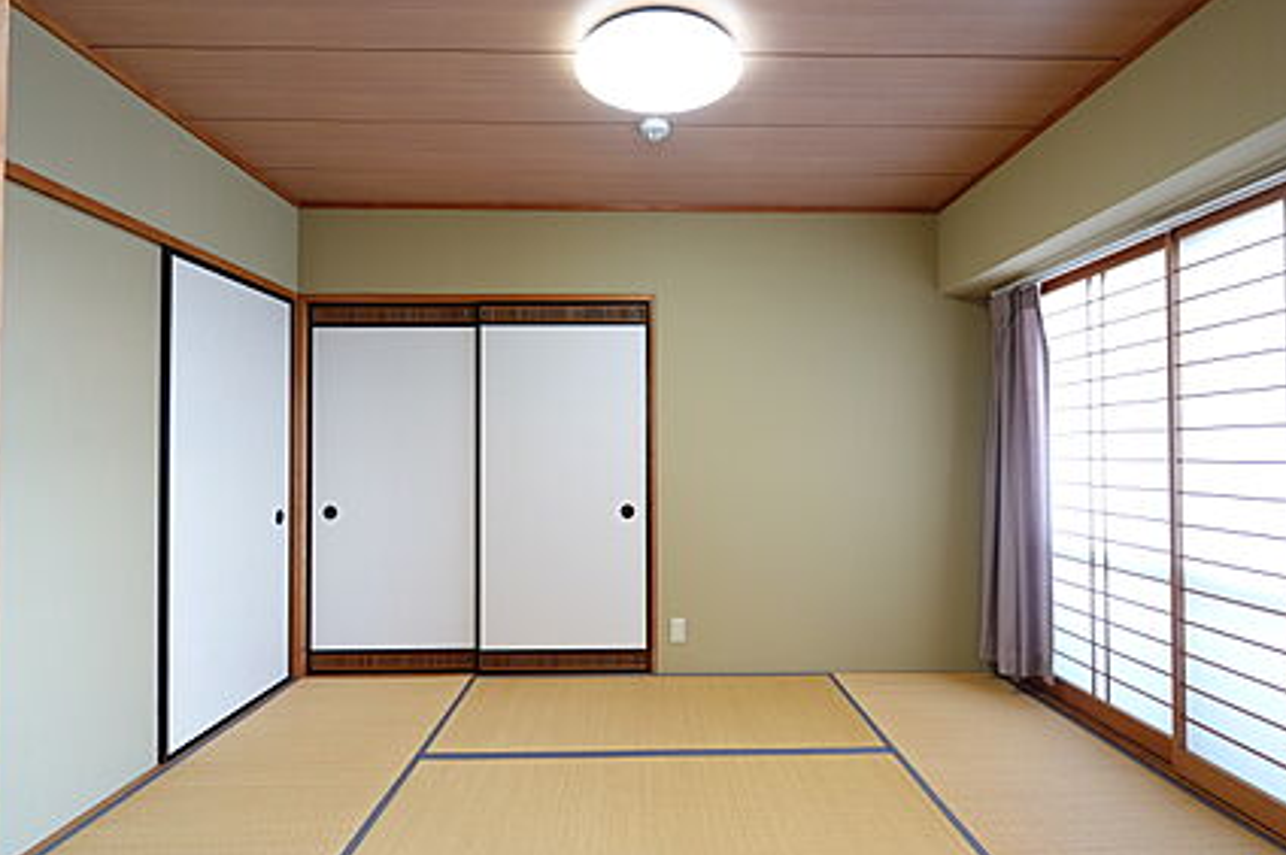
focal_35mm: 19
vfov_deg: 64.5
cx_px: 655
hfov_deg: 86.9
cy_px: 440
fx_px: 678
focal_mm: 6.9
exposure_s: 1/40
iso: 125
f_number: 2
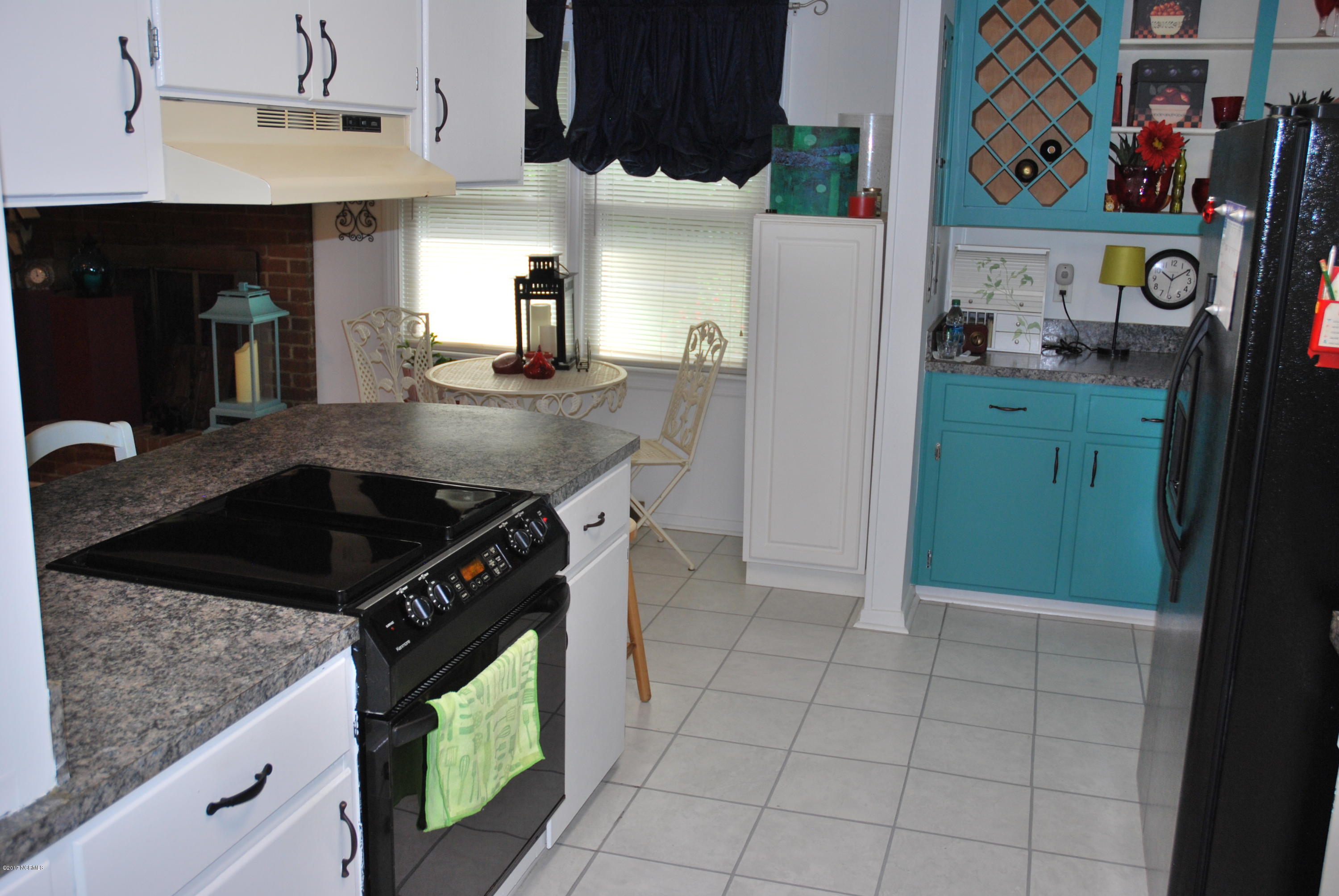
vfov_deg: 37.0
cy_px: 448
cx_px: 670
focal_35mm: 36
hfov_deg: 53.1
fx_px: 1341
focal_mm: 24
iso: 200
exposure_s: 1/60
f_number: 3.8
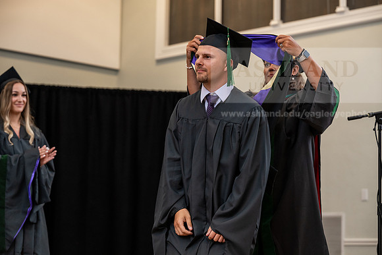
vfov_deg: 15.5
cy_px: 128
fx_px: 934
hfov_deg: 23.1
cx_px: 191
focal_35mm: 88
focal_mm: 88
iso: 1600
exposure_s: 1/200
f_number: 3.5
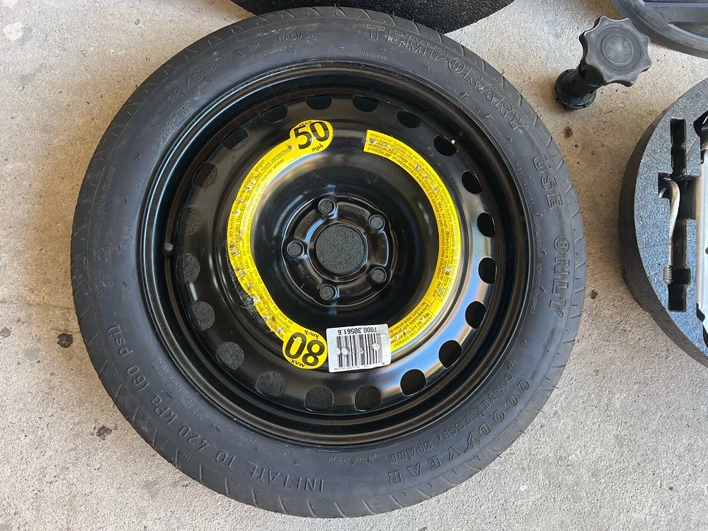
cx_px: 354
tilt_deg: -82.1
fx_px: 532
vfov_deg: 53.1
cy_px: 266
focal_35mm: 26
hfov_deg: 67.3
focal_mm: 5.7
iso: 125
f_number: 1.5
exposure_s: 1/120
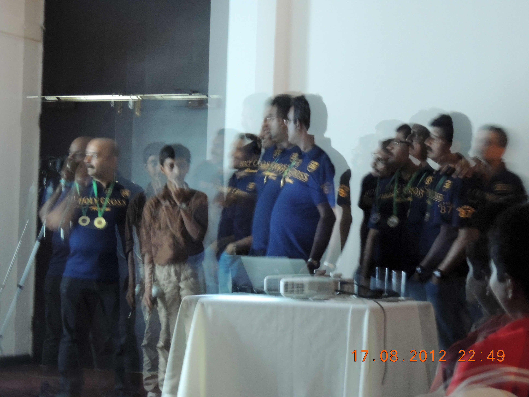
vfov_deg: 14.8
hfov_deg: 19.6
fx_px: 1528
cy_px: 198
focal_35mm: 100
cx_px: 264
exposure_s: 1
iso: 1600
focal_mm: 17.8
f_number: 4.1
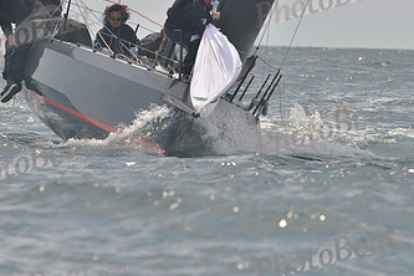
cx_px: 191
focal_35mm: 418
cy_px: 78
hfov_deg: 4.9
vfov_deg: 3.3
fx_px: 4807
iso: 280
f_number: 8
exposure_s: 1/1250
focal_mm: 240
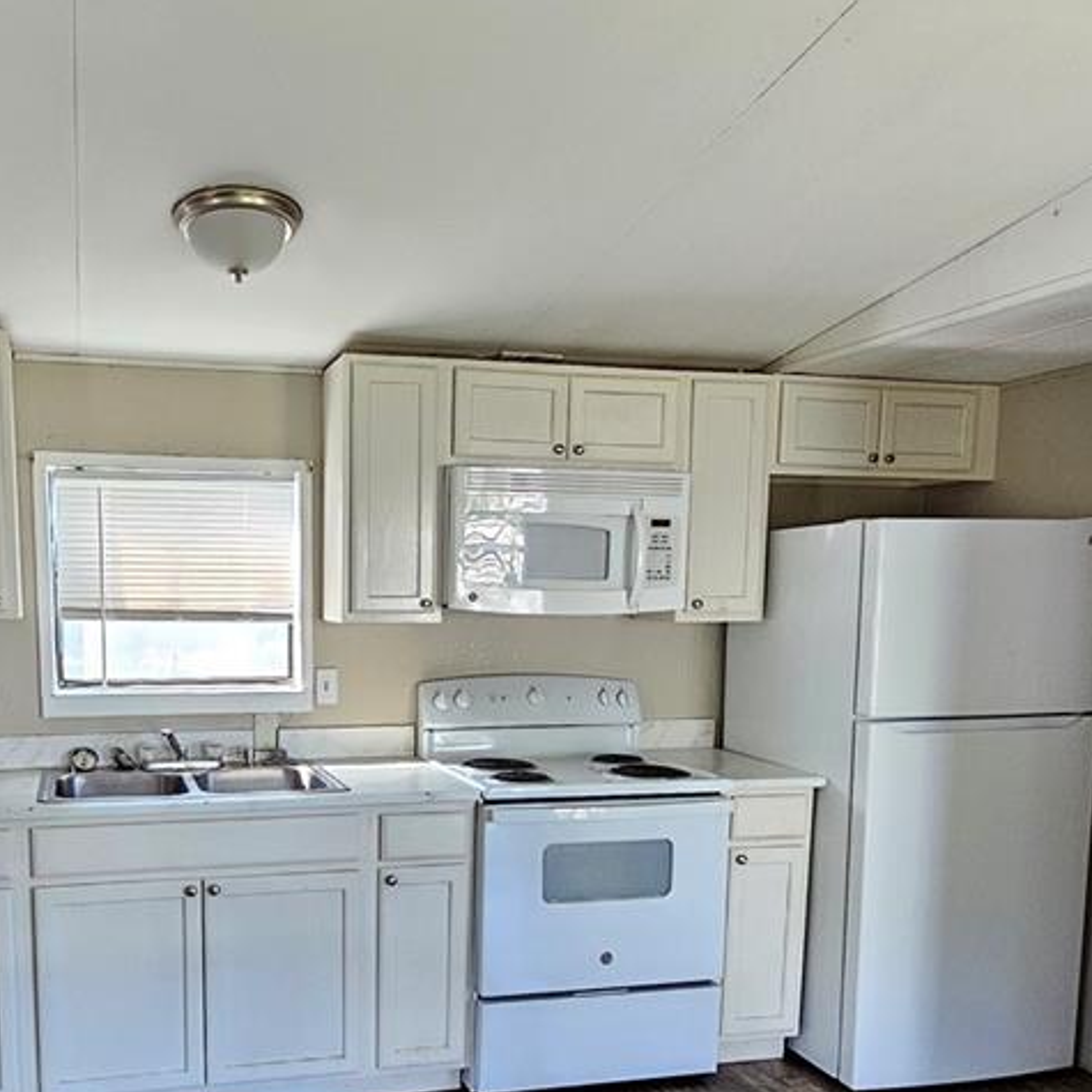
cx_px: 368
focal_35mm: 29
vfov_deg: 54.4
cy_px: 733
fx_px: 1035
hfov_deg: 54.5
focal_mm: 2.2
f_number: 2.2
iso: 320
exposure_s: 1/77
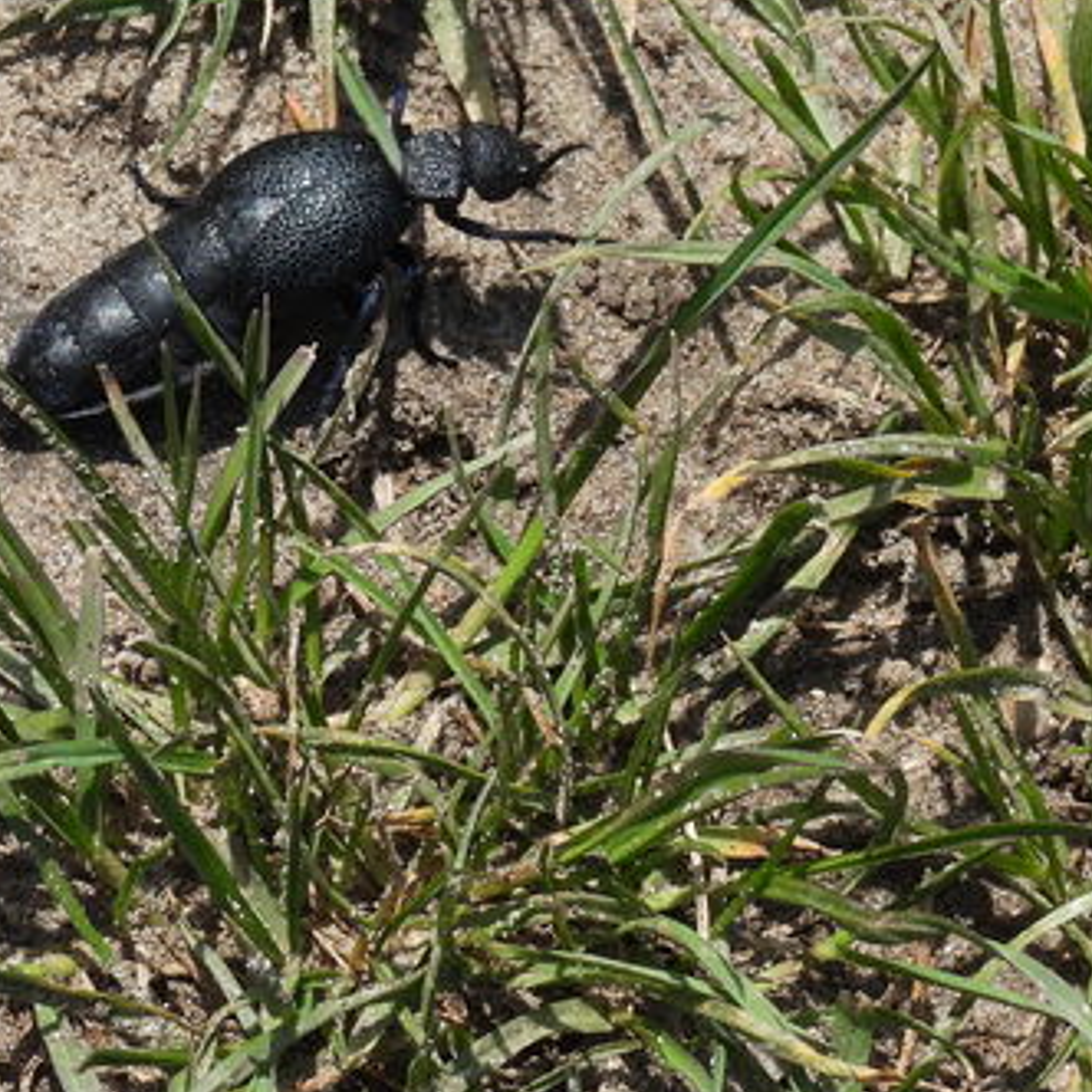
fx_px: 13776
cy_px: 56
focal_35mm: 386
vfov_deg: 4.5
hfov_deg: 4.5
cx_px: 577
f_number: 6.3
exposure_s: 1/400
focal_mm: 30.3
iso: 100
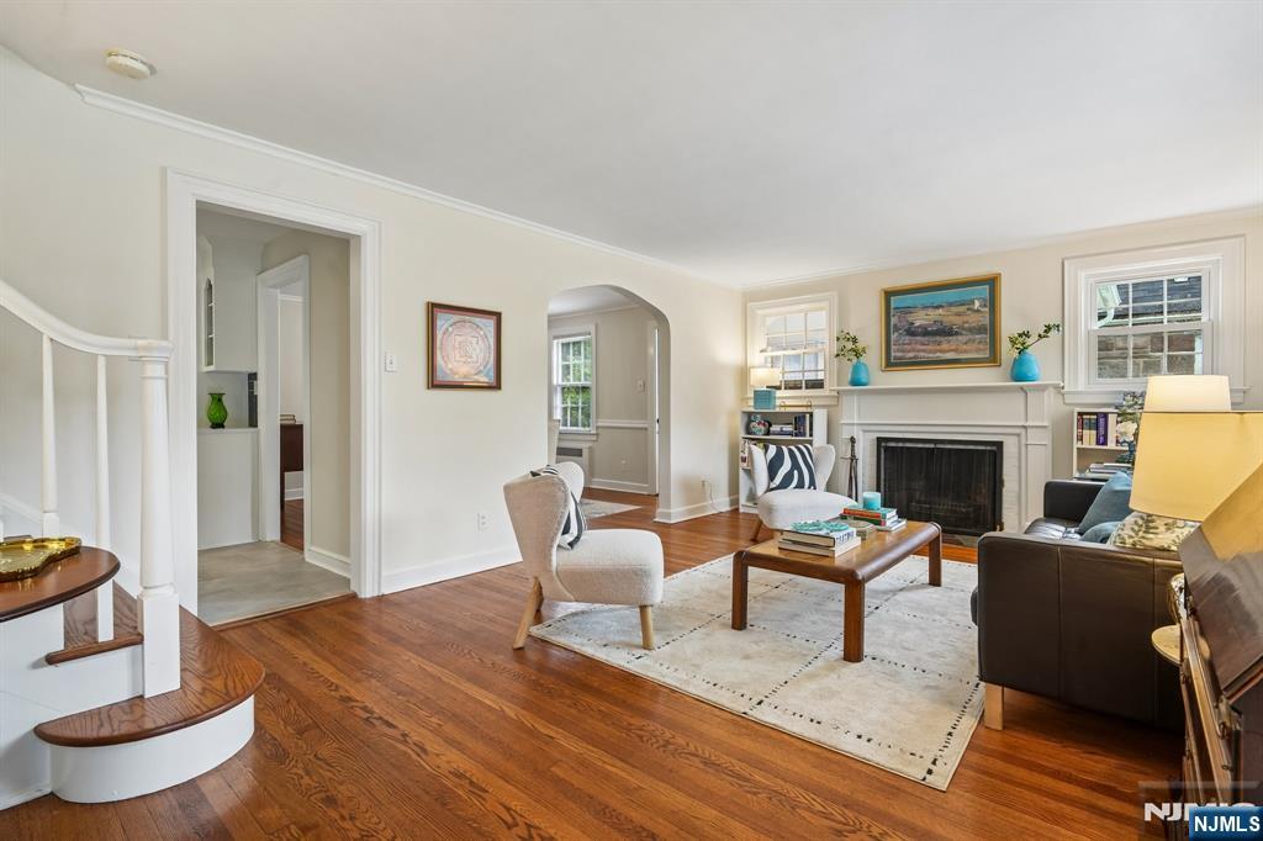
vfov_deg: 73.7
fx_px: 561
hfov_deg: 96.8
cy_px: 420
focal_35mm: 16
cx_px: 632
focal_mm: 16
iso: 400
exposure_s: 1/5
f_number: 8
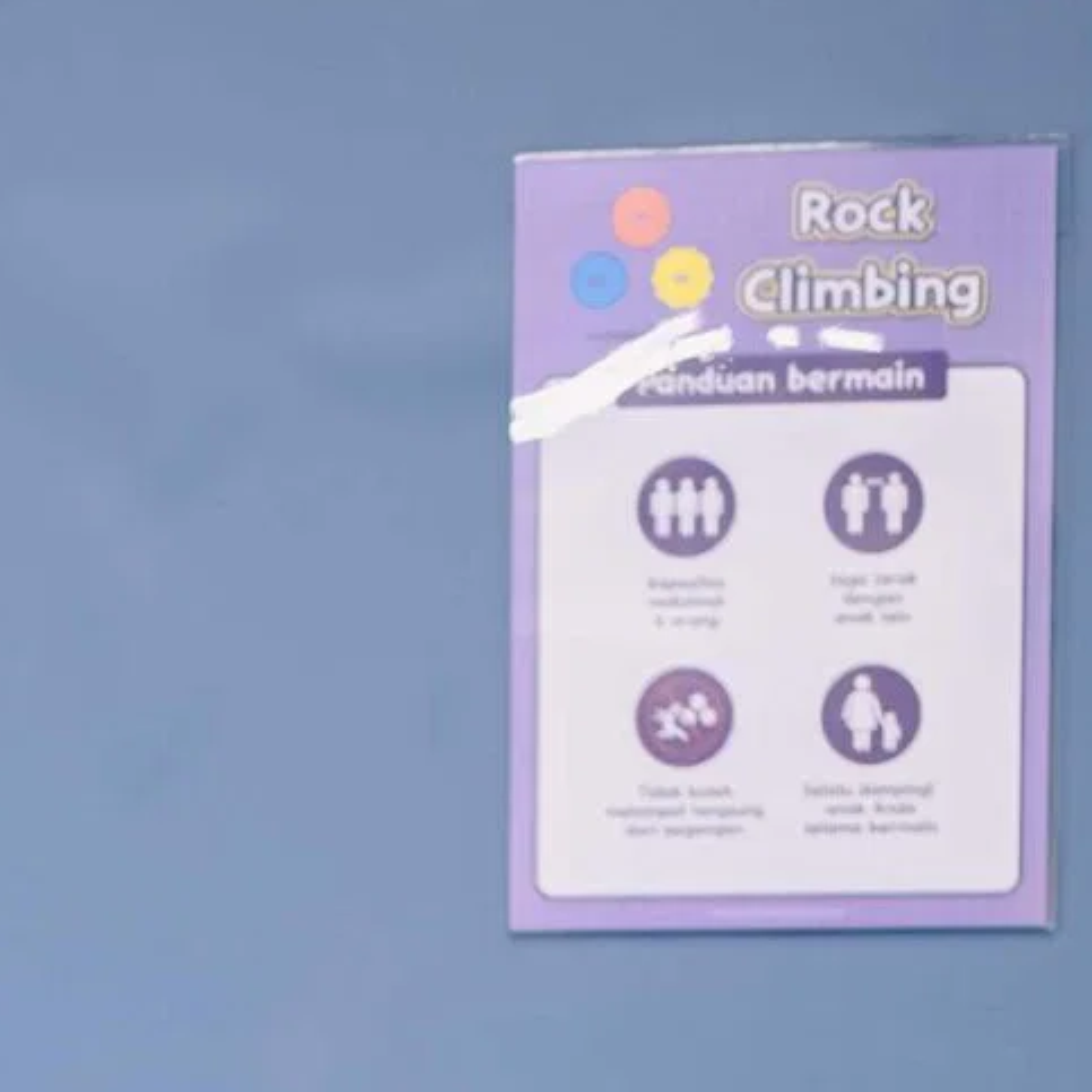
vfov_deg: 7.3
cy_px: 2521
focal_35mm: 225
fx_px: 8030
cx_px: -670
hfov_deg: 7.6
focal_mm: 50
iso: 800
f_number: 1.8
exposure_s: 1/125
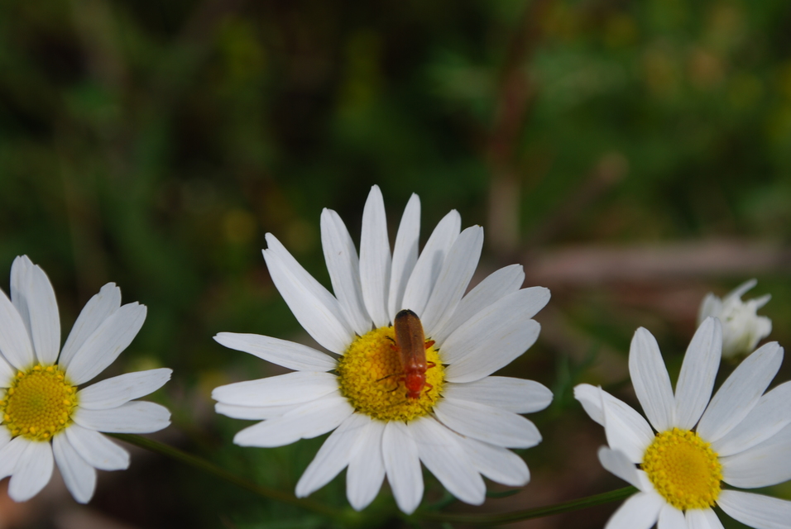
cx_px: 396
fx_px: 1815
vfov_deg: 16.6
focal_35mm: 82
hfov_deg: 24.6
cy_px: 264
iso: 100
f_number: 8
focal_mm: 55
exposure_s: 1/160
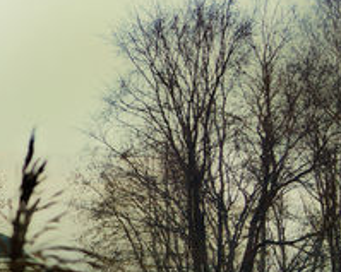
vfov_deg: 8.0
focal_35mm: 191
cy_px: 271
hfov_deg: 9.7
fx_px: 1927
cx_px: -250
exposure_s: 1/60
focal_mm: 30
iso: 100
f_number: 5.6
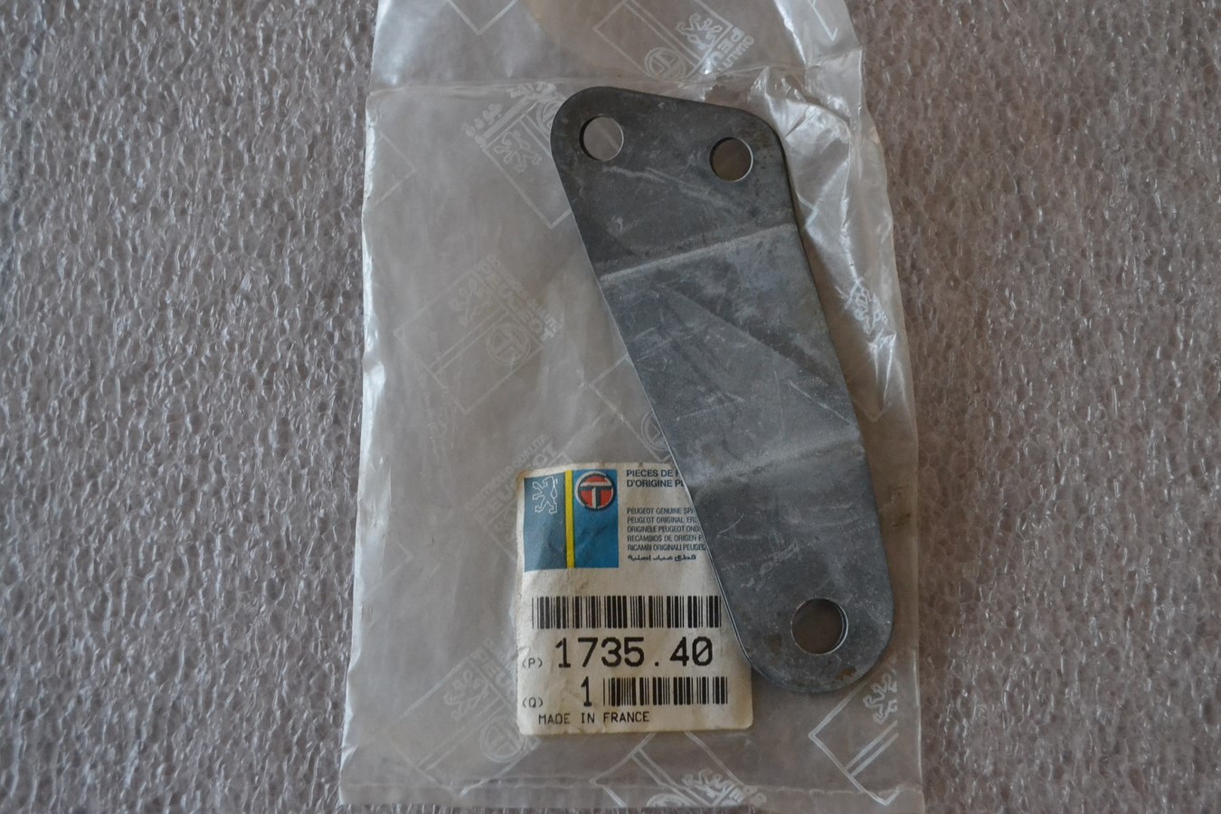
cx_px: 610
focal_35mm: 48
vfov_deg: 28.1
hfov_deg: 41.1
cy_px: 407
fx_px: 1628
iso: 3200
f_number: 4.8
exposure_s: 1/40
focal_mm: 32
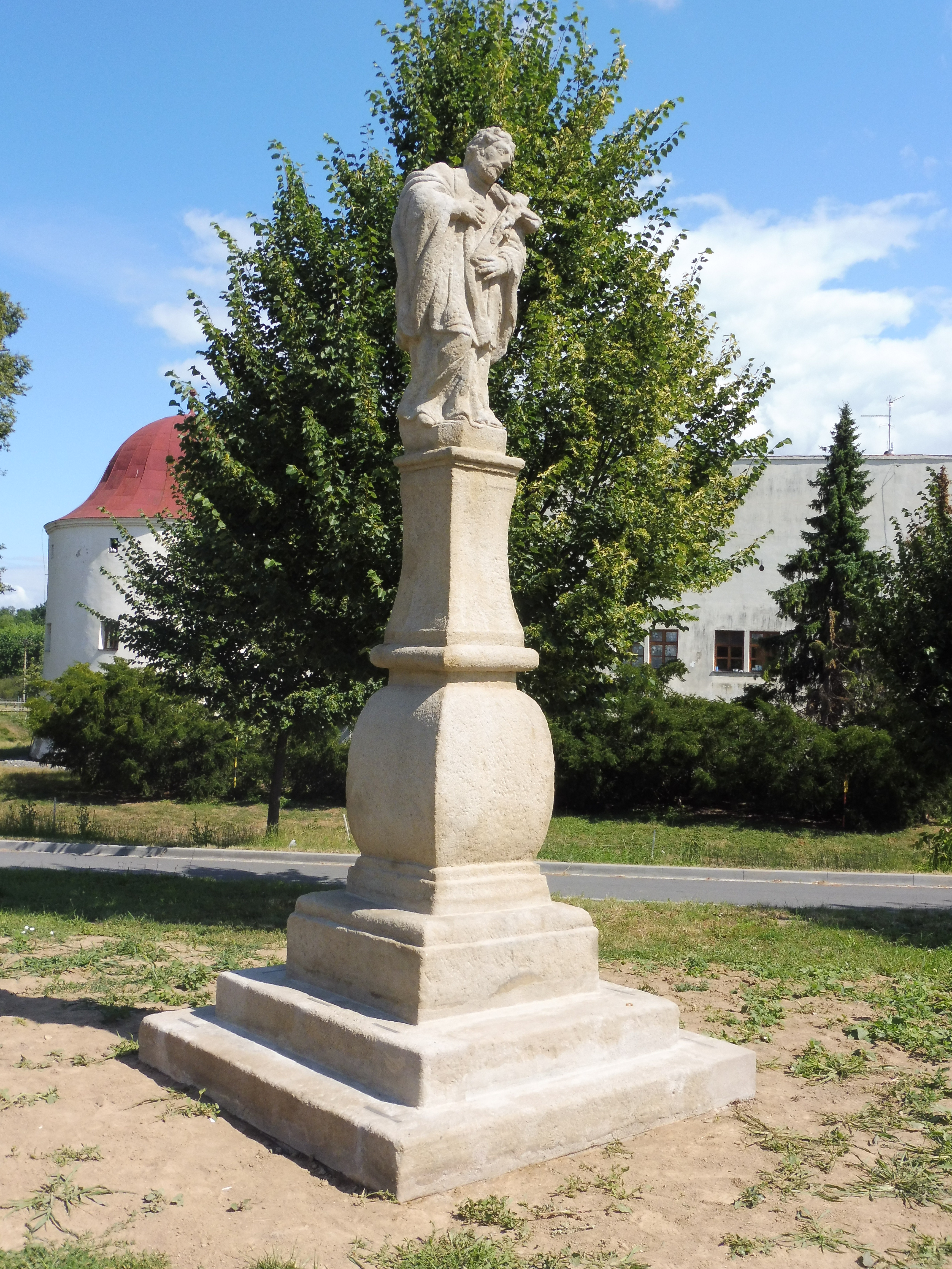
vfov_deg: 54.0
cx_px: 476
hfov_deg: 41.8
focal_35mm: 34
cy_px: 634
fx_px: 1247
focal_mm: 6.1
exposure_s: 1/640
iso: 100
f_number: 5
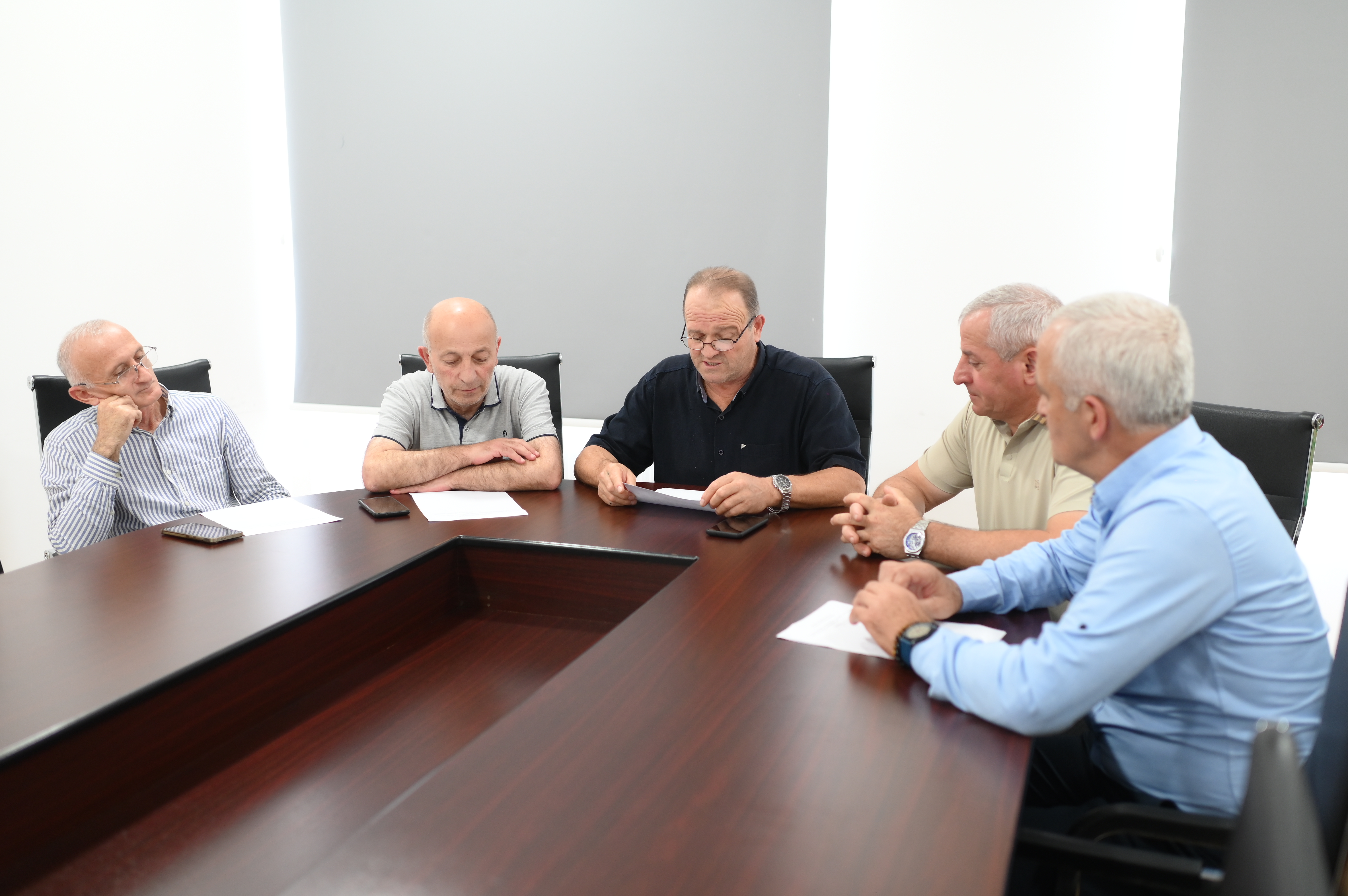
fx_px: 1310
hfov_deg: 54.5
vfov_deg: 37.8
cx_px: 674
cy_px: 448
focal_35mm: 35
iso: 1000
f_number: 2.2
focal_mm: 35
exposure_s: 1/160
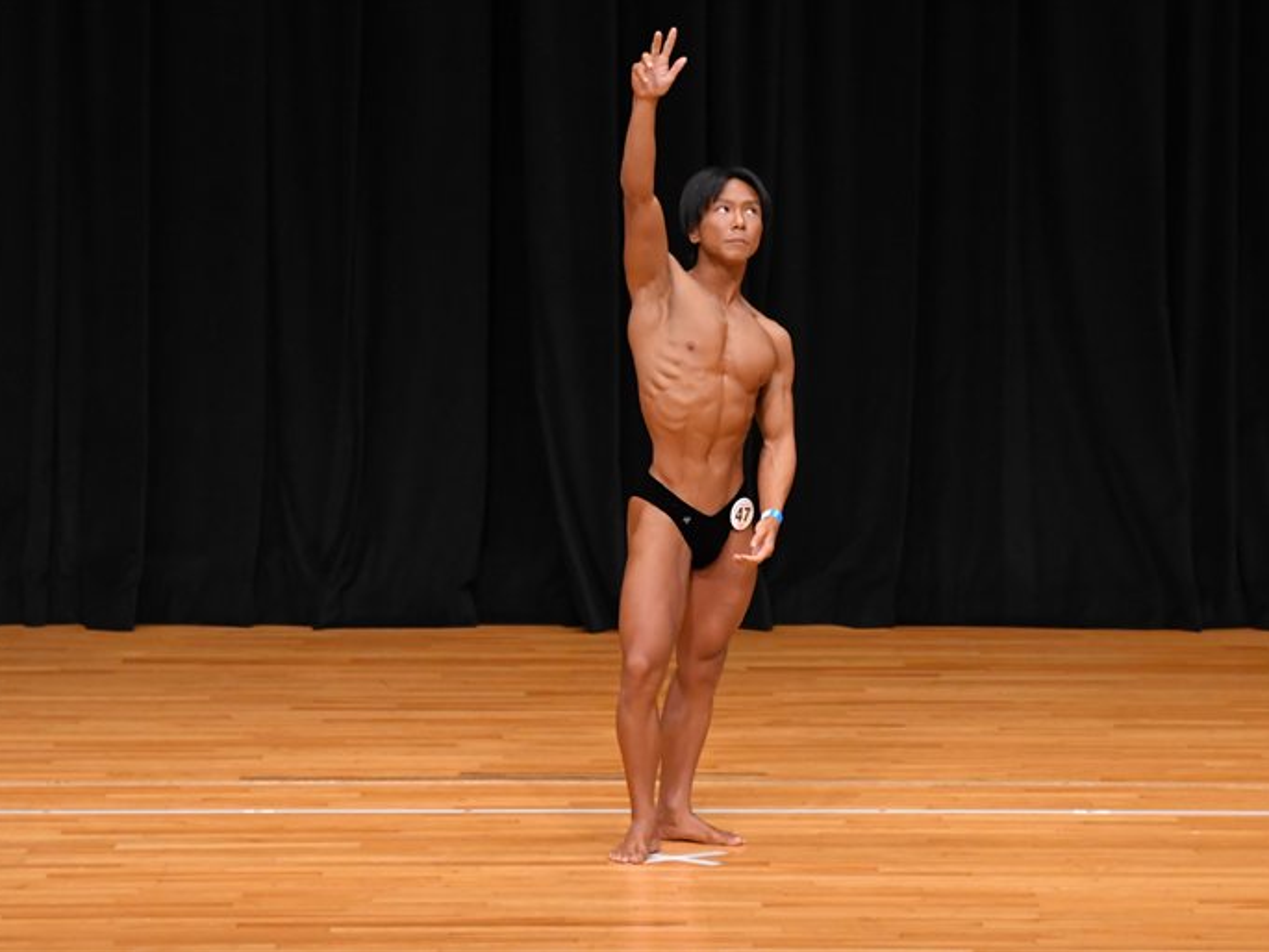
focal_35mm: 261
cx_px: 705
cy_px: 476
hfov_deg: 7.6
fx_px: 9570
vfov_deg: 5.7
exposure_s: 1/400
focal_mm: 160
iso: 3200
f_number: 5.6
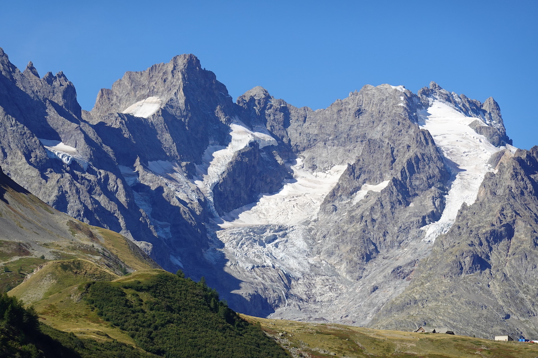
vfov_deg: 10.2
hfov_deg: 15.3
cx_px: 269
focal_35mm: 134
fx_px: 2002
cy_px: 179
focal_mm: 48.77
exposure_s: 1/400
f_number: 5.6
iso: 100
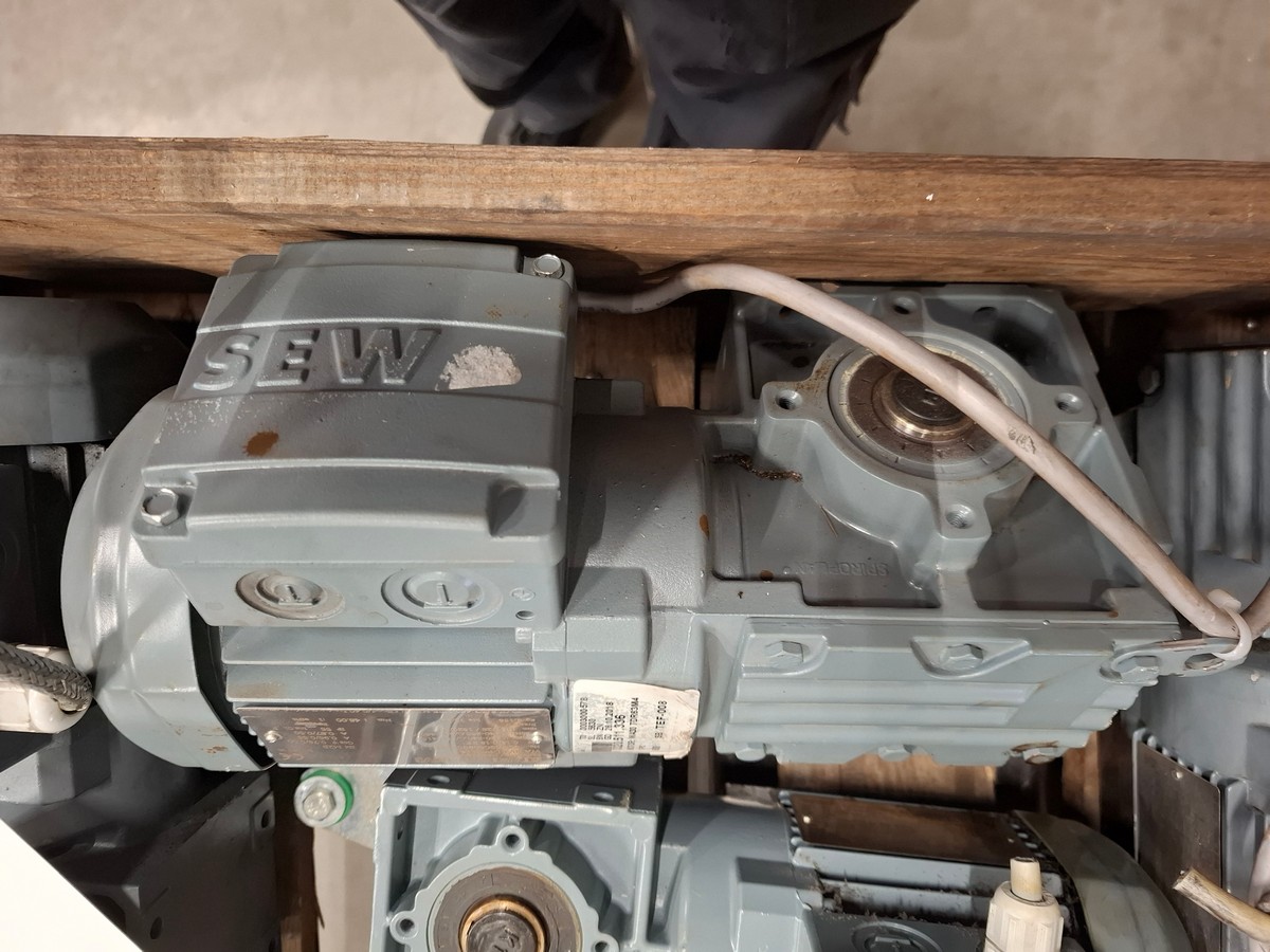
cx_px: 635
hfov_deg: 73.9
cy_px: 476
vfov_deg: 58.9
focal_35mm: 23
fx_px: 844
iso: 320
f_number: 1.8
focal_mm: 5.54
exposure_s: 1/25
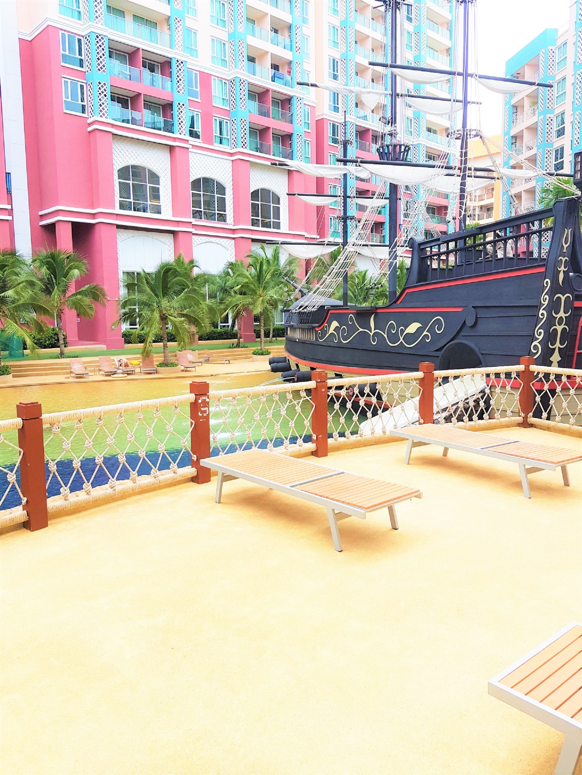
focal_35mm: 26
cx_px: 291
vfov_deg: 67.3
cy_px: 388
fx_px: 583
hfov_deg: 53.1
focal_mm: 4.2
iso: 40
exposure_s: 1/828
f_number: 1.7
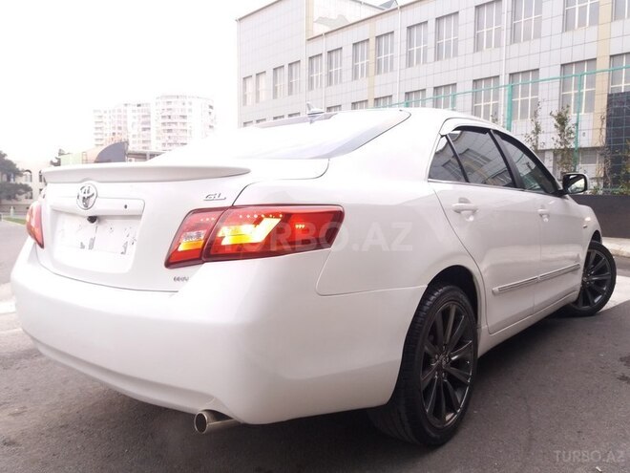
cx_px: 315
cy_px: 236
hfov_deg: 63.4
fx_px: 510
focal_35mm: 28
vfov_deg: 49.7
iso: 100
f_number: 1.9
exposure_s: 1/33
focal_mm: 3.7
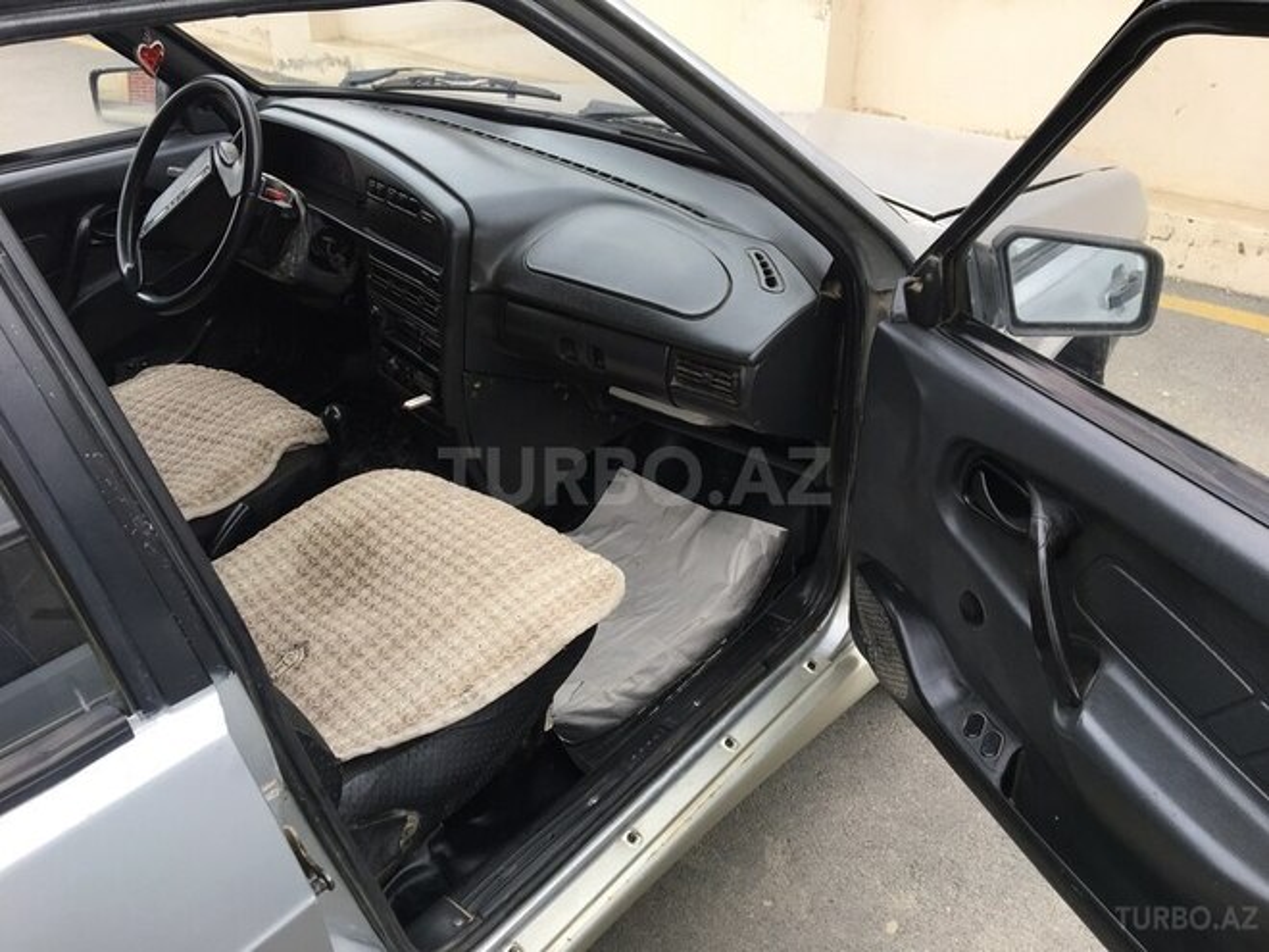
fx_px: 1063
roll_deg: +0.4
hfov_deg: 61.7
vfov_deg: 48.2
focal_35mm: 29
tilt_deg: -31.8
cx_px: 634
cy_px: 476
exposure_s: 1/175
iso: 25
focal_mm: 4.15
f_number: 2.2
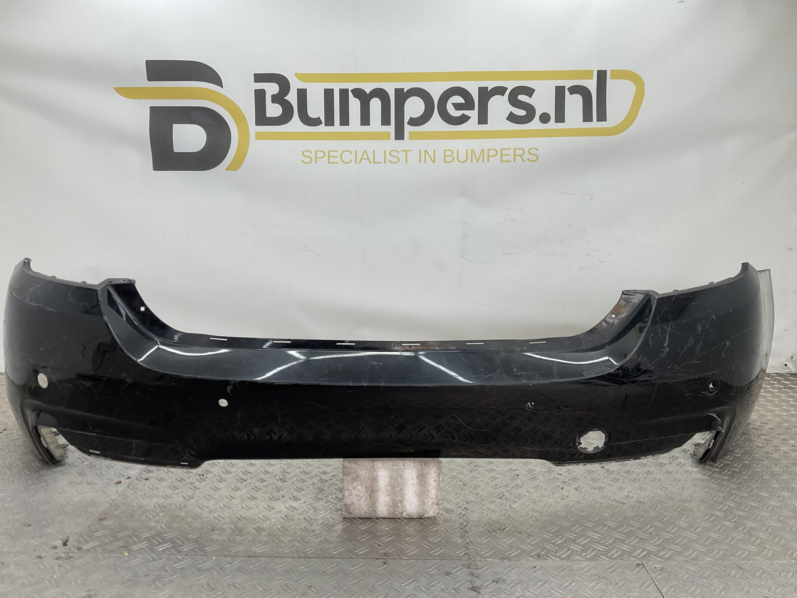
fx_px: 668
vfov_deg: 48.2
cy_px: 299
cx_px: 398
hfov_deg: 61.7
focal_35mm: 29
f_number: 1.8
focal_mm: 3
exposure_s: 1/124
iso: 16
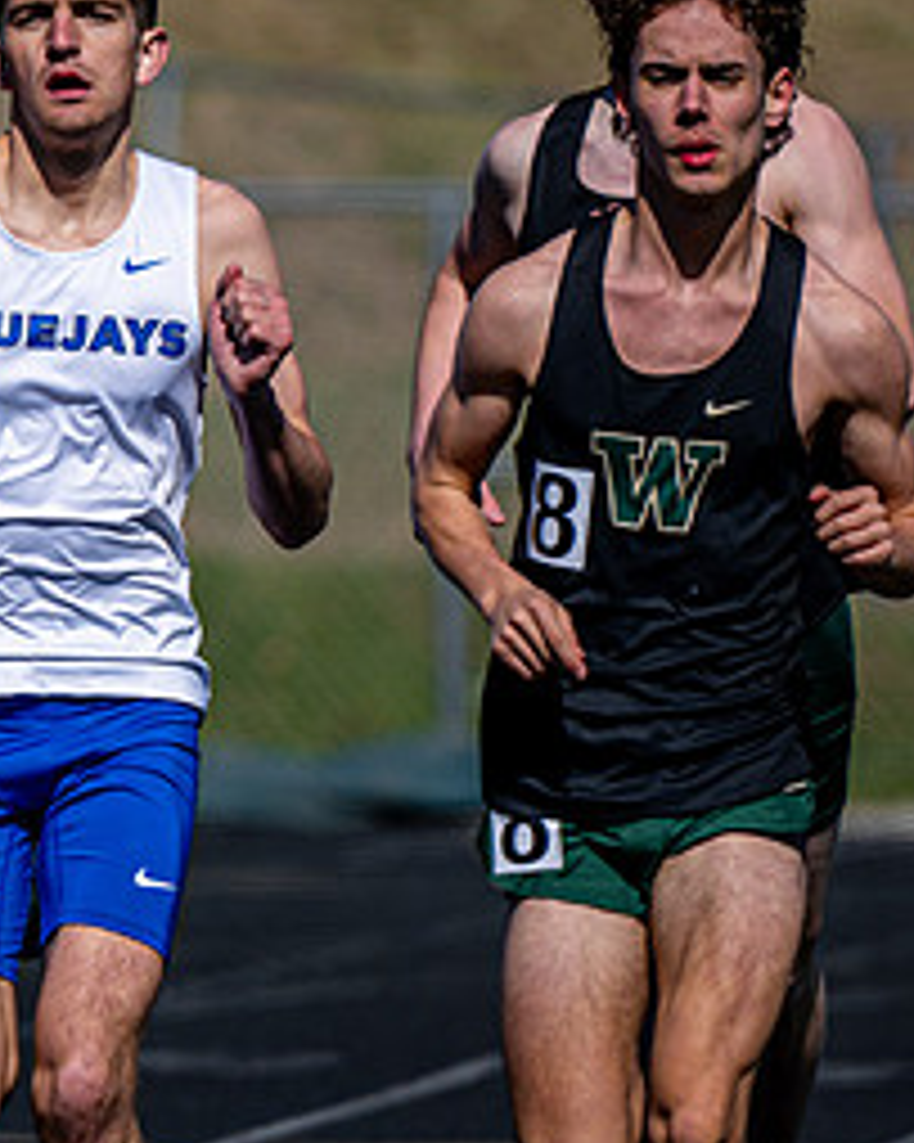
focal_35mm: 675
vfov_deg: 2.9
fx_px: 22838
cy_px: 643
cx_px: -258
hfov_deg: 2.3
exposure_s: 1/3200
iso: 100
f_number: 2.8
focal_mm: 200
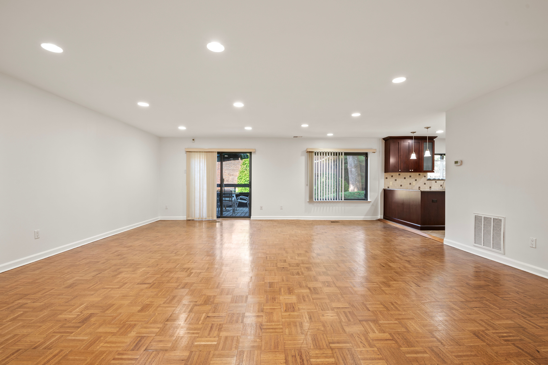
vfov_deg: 77.2
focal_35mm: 15
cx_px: 274
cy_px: 182
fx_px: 228
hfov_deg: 100.4
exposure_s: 1/6
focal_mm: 15
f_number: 8
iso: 500
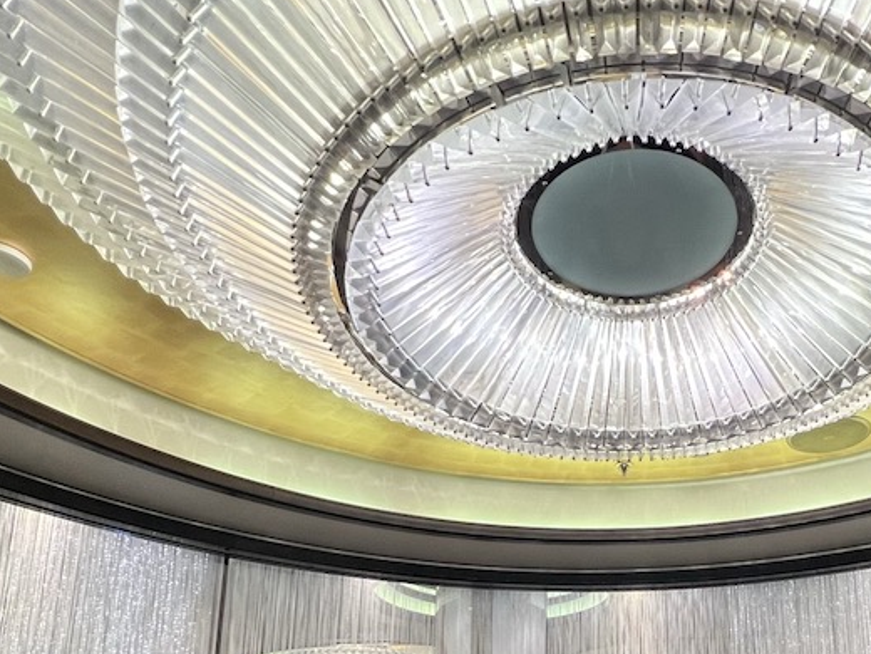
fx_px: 755
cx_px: 613
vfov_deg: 41.7
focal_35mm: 30
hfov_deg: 57.9
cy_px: 627
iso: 200
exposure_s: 1/60
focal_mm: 1.57
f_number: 1.8
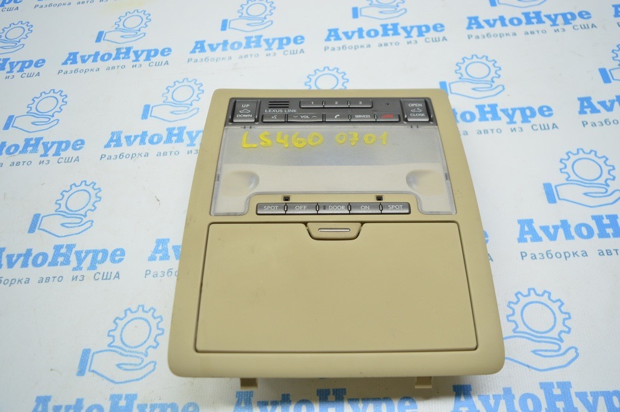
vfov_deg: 47.9
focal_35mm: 27
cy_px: 206
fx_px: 465
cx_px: 310
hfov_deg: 67.4
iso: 400
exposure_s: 1/60
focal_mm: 18
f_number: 3.5
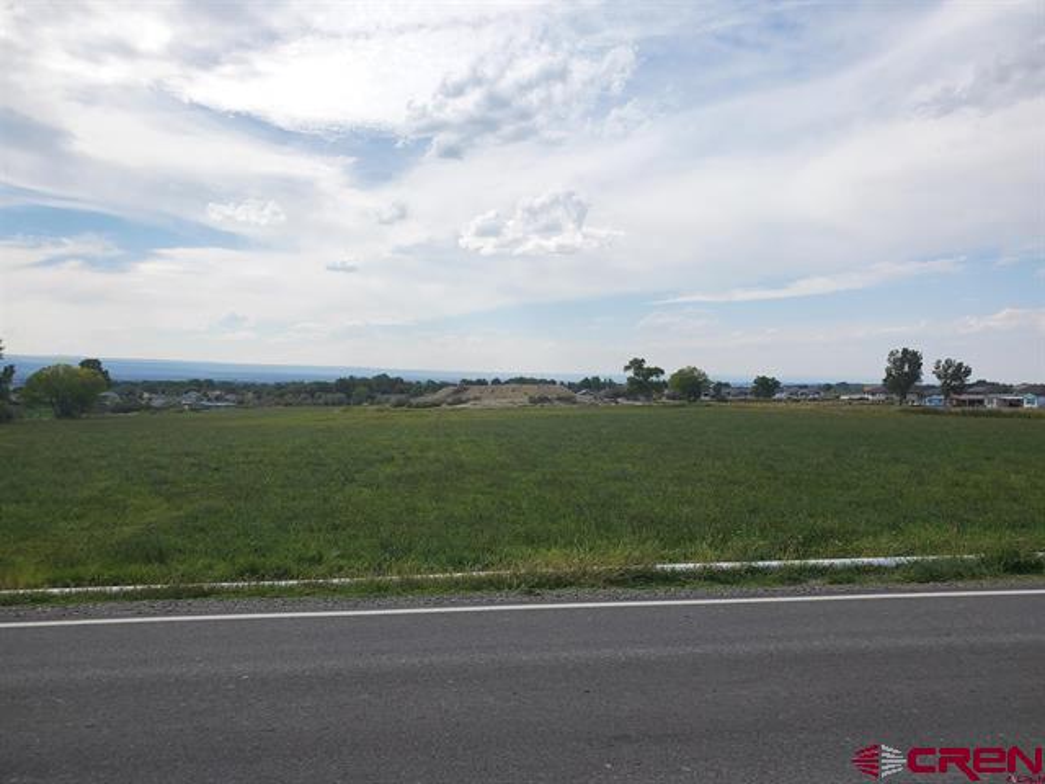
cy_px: 392
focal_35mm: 26
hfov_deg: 67.3
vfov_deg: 53.1
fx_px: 785
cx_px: 522
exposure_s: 1/2193
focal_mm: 4.3
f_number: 2.4
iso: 50
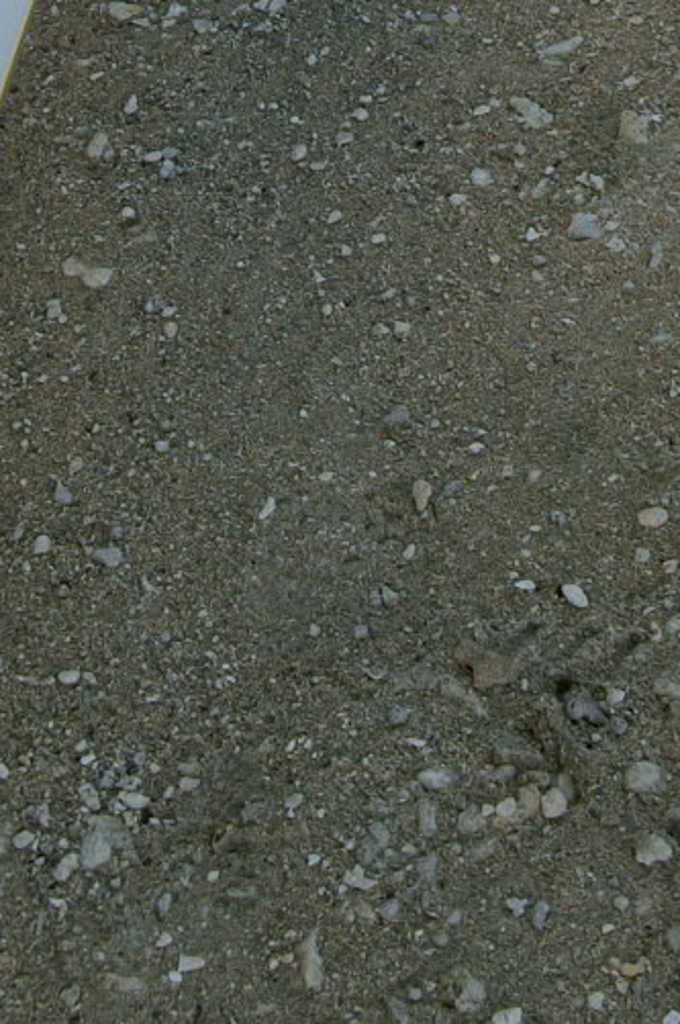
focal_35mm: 108
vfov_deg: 17.7
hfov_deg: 12.6
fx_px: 3066
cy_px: -327
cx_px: 578
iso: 100
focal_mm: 24
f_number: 5.6
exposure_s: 1/400
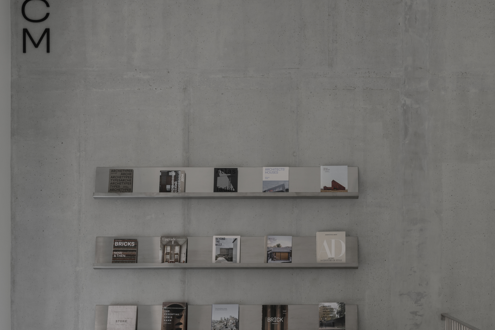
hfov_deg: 28.6
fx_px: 962
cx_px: 345
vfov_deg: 19.4
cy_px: 203
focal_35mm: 70
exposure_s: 2.5
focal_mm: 40
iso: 100
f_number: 9
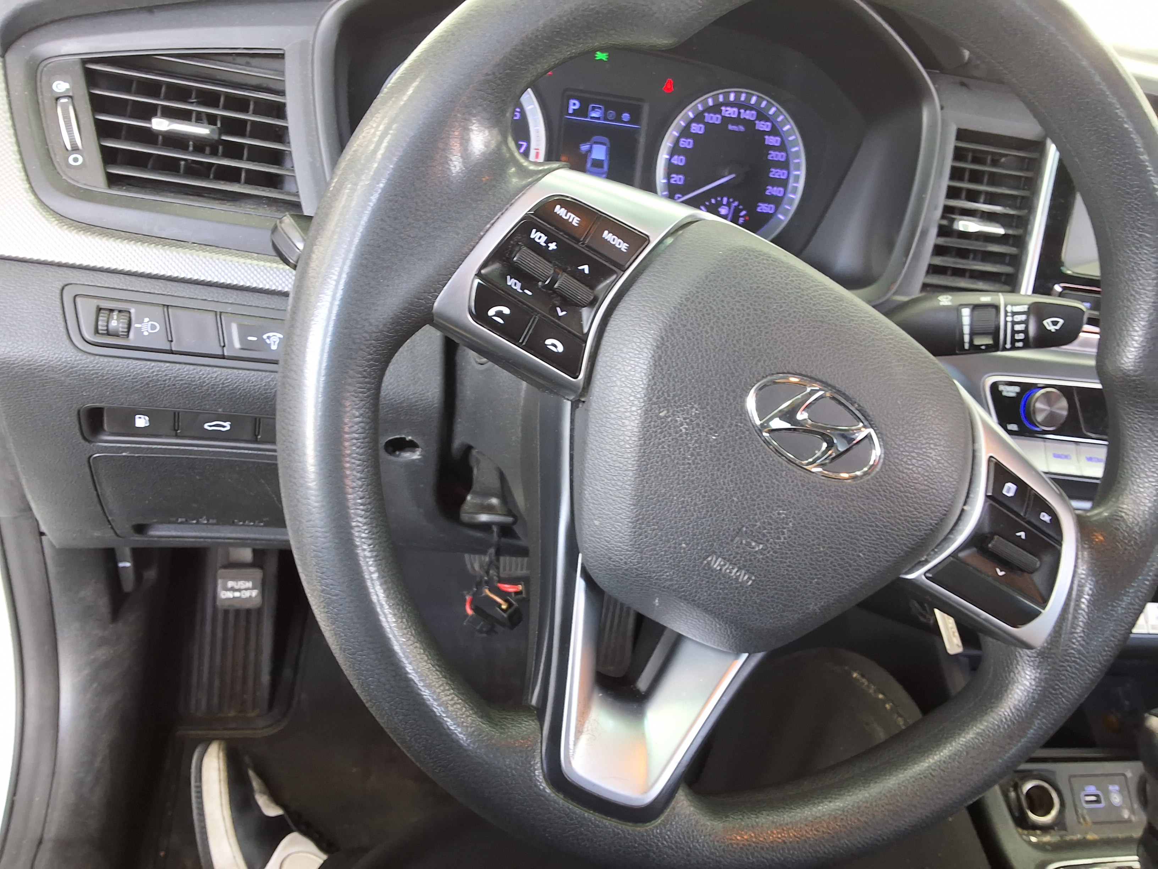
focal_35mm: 28
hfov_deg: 63.4
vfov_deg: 49.7
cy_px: 434
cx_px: 579
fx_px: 937
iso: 100
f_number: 1.9
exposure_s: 1/40
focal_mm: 2.91
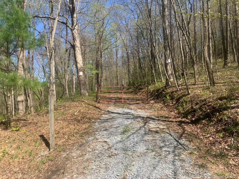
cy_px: 90
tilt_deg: +3.7
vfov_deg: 53.1
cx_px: 120
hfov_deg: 67.3
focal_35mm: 26
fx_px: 180
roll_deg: -0.3
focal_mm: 4.25
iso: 25
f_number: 1.8
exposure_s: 1/1190
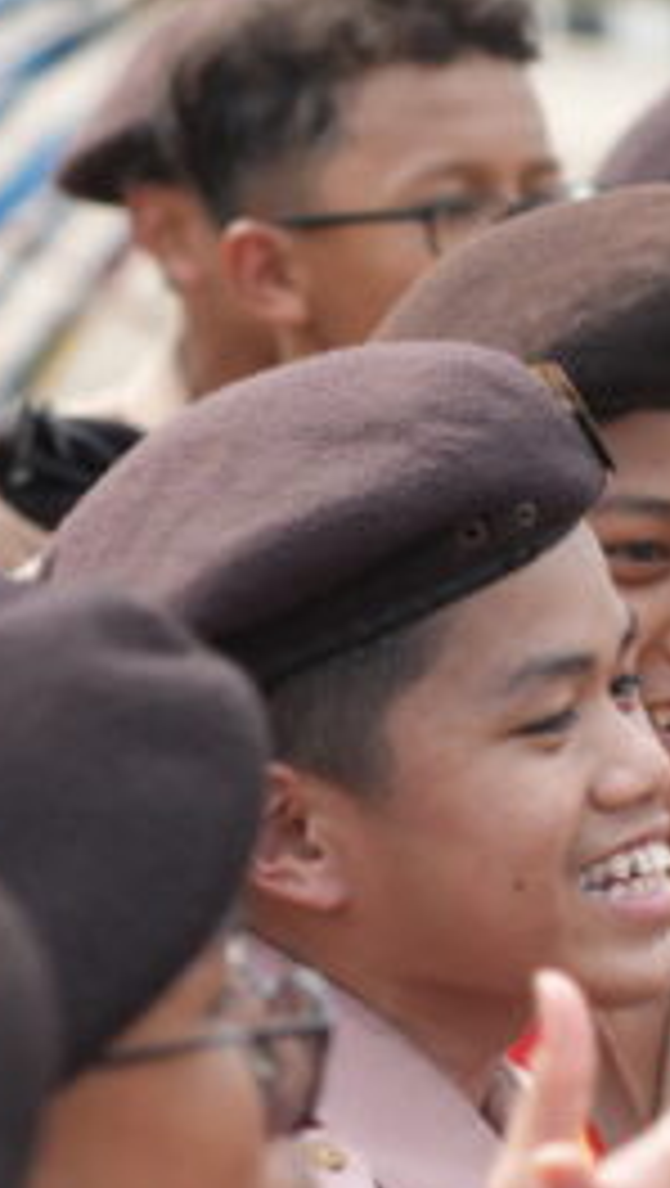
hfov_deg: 3.5
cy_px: 844
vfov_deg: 6.2
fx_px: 10869
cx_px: 1443
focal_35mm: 345
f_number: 4
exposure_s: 1/400
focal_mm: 85
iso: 125
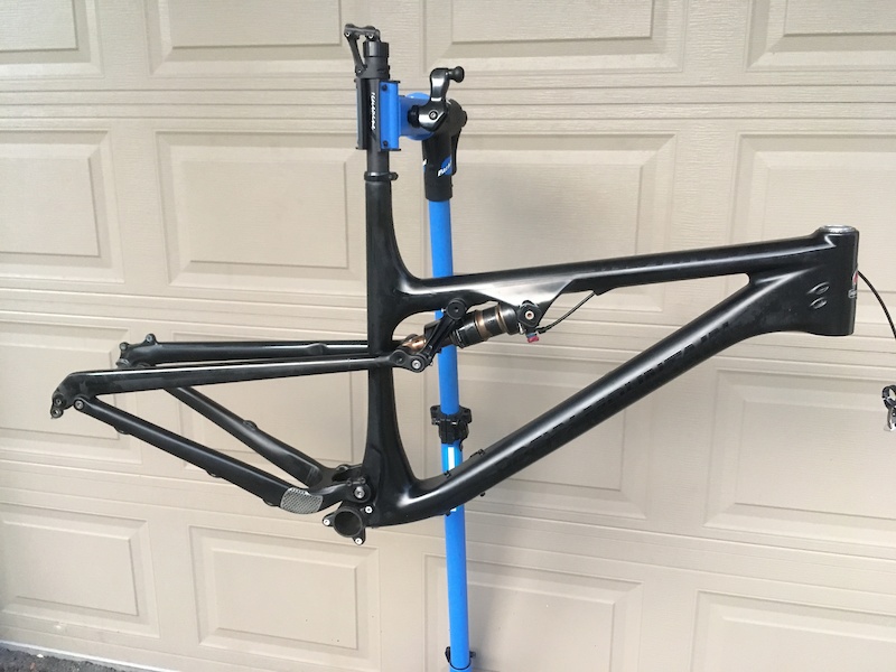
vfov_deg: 48.2
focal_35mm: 29
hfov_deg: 61.7
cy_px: 336
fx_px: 751
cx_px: 448
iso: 200
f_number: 2.2
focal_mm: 4.15
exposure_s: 1/30
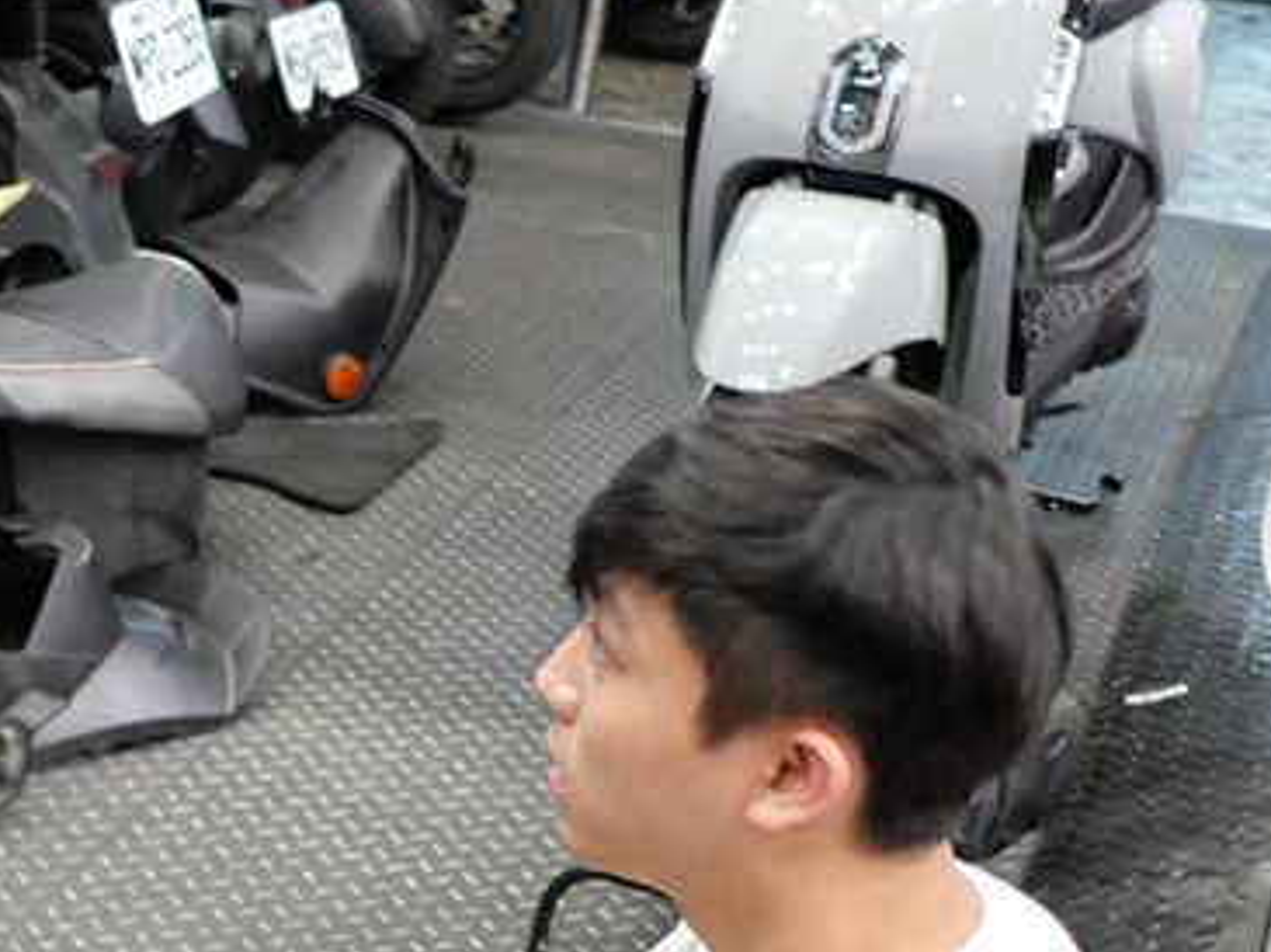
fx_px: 3009
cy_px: 924
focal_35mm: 82
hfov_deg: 22.2
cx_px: -215
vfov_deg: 17.6
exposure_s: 1/60
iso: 800
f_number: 1.7
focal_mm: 15
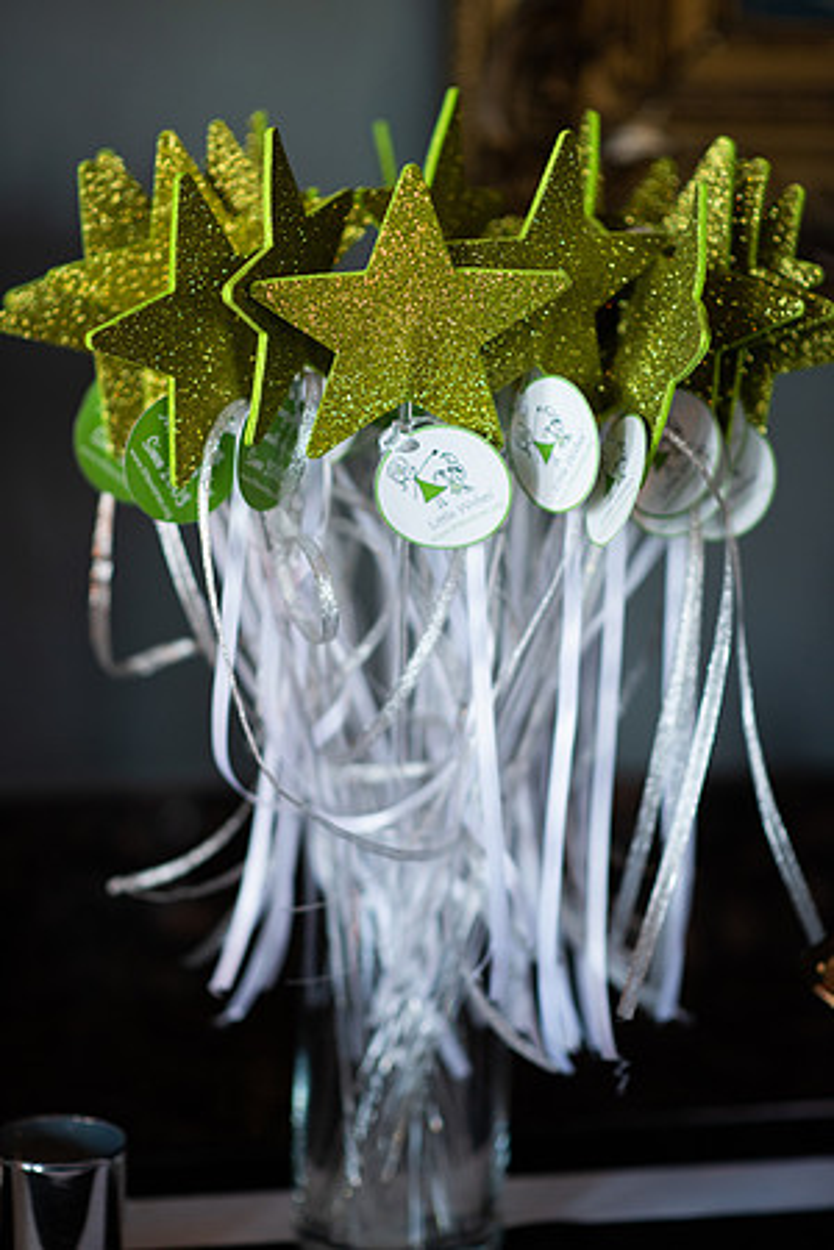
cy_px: 625
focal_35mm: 85
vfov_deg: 23.9
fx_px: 2954
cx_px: 417
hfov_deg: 16.1
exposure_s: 1/250
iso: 640
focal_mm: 85
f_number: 2
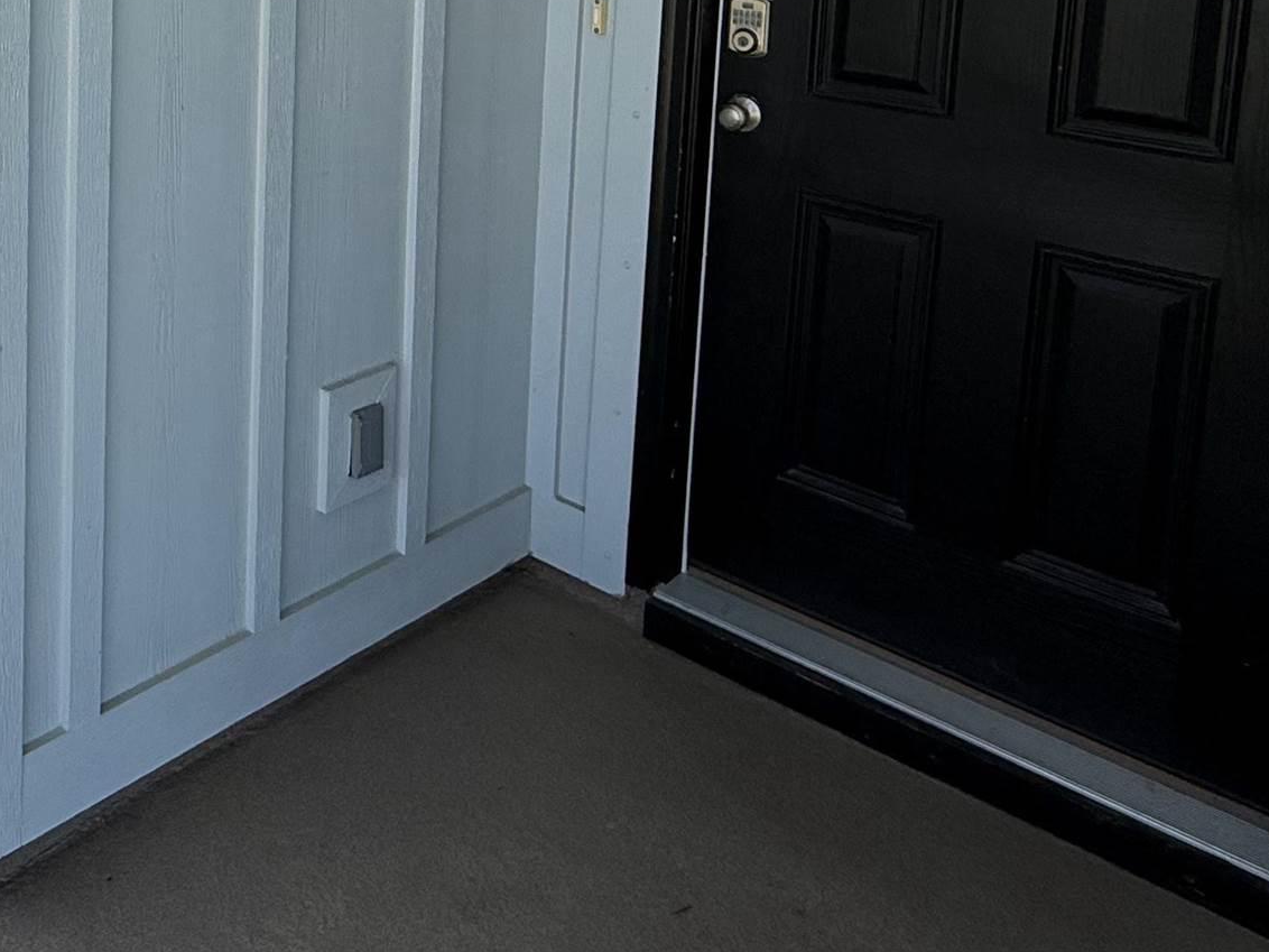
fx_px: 1393
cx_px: 30
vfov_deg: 33.9
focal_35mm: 38
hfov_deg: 42.9
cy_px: -34
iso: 64
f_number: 2.2
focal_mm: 2.22
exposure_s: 1/686
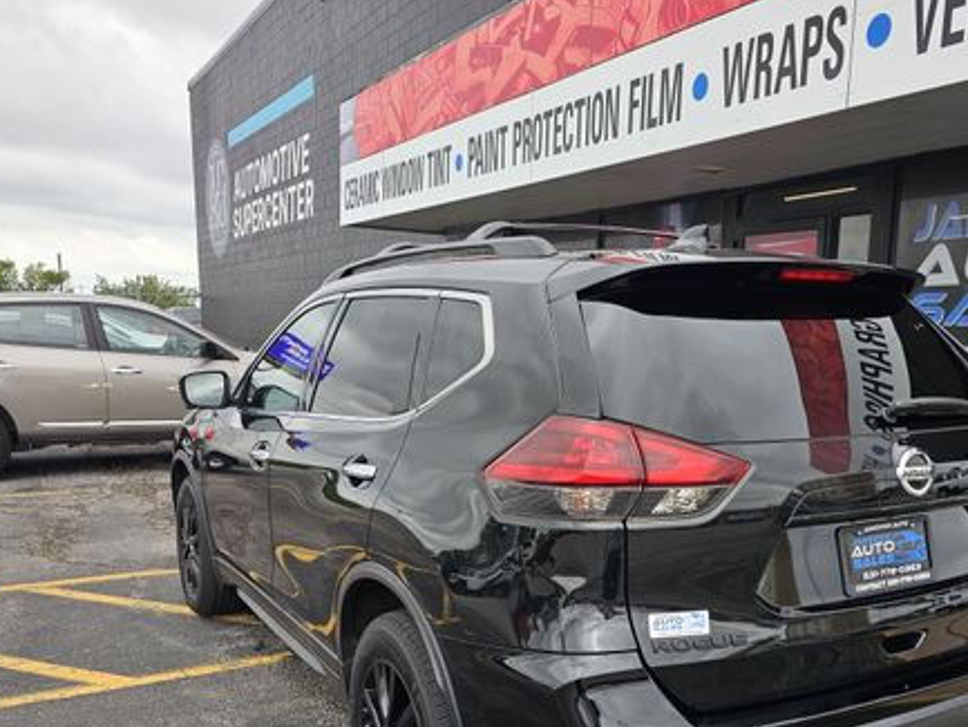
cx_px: 610
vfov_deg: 41.3
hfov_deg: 53.3
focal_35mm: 34
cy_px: 488
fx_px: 951
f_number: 1.7
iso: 12
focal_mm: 6.3
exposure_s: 1/180
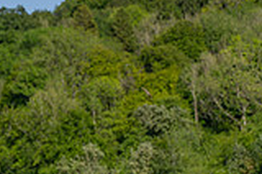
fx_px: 2397
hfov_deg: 6.2
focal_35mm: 330
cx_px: -133
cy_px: 358
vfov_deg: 4.1
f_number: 4
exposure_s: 1/2500
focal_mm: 78
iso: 200
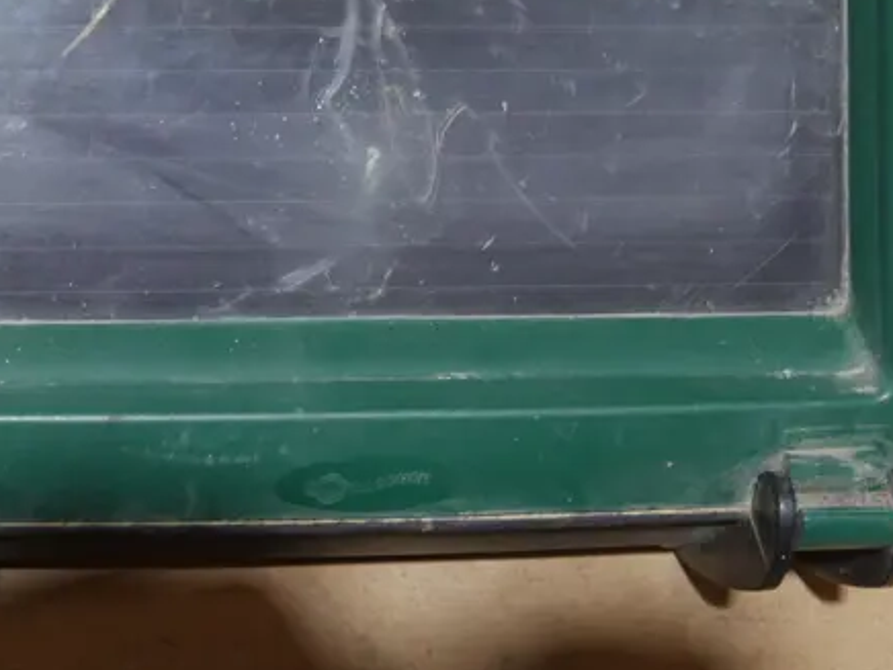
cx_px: 250
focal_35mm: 94
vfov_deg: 15.3
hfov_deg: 20.7
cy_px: -88
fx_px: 2425
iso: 640
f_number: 4.5
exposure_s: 1/60
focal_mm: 20
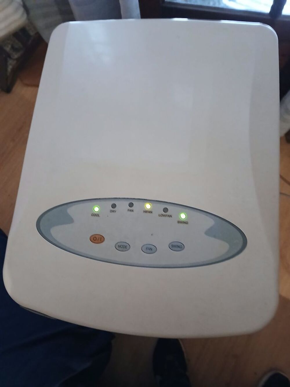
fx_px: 290
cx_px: 145
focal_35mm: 26
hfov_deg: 53.1
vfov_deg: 67.3
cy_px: 194
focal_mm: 3.98
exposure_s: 1/16.7
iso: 1000
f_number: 1.8
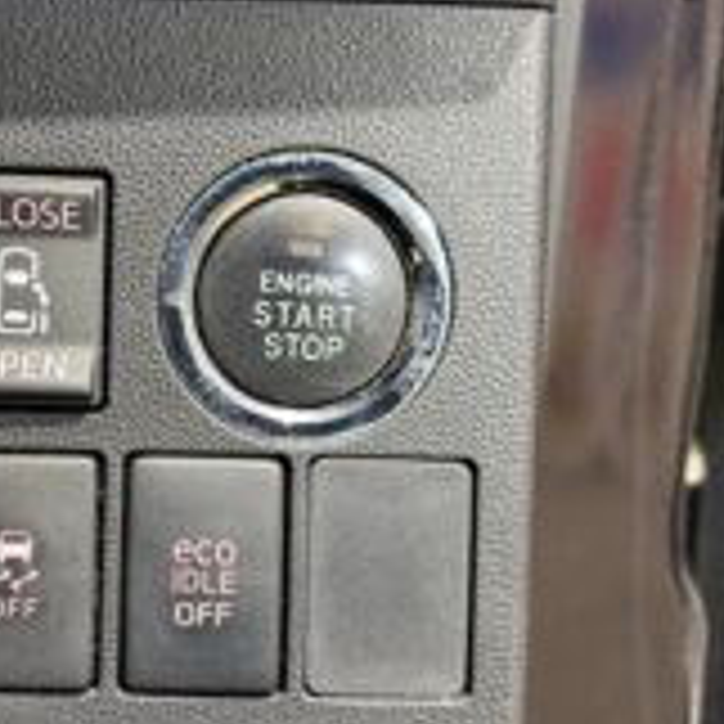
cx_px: 184
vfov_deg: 34.0
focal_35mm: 50
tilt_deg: -11.6
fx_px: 1183
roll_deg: -1.0
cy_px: 362
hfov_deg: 33.4
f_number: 1.6
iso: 500
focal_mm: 5.96
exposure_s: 1/33
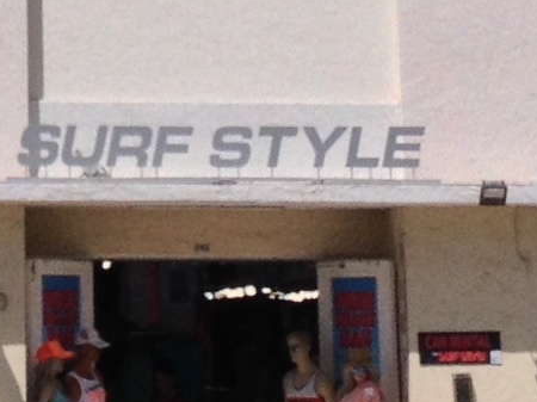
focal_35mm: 254
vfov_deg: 5.6
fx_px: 3938
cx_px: -124
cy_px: -556
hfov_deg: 7.7
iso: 50
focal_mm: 4.28
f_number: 2.4
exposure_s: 1/3953
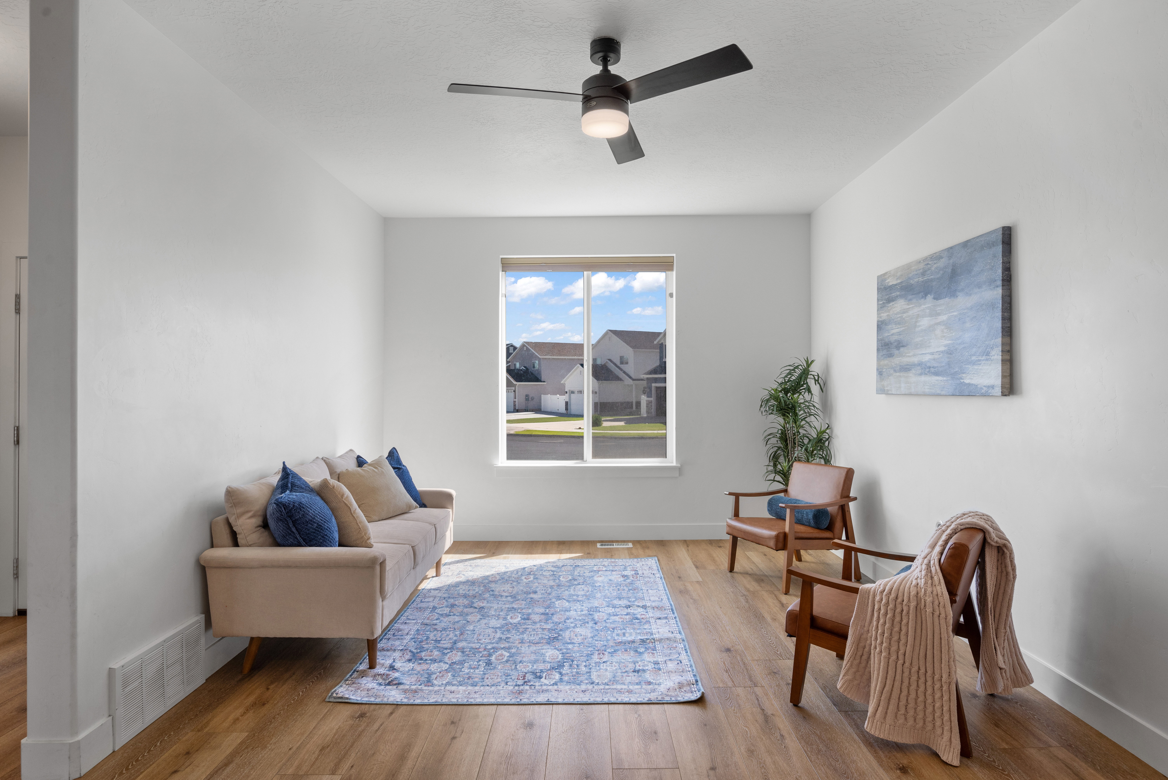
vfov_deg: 63.3
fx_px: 633
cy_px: 390
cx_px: 584
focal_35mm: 20
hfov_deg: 85.4
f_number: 8
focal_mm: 19.5
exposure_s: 1/10
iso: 500
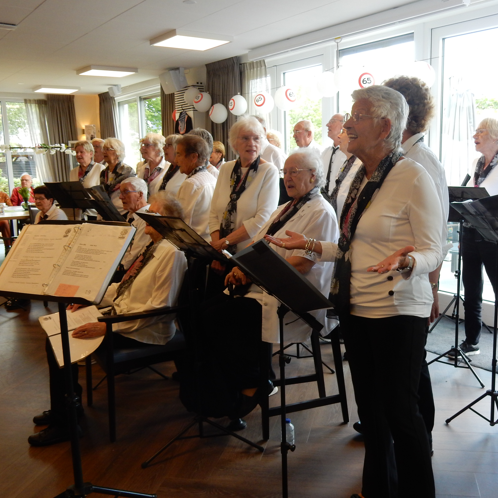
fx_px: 586
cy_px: 252
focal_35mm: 36
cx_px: 298
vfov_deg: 46.0
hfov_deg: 45.8
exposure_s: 1/30
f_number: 4
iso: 220
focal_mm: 5.4
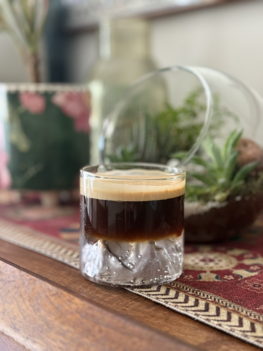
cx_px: 132
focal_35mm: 48
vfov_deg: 39.7
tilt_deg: -6.8
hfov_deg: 30.3
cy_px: 176
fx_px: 486
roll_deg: +0.6
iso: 250
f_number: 1.78
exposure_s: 1/46
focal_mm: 6.76
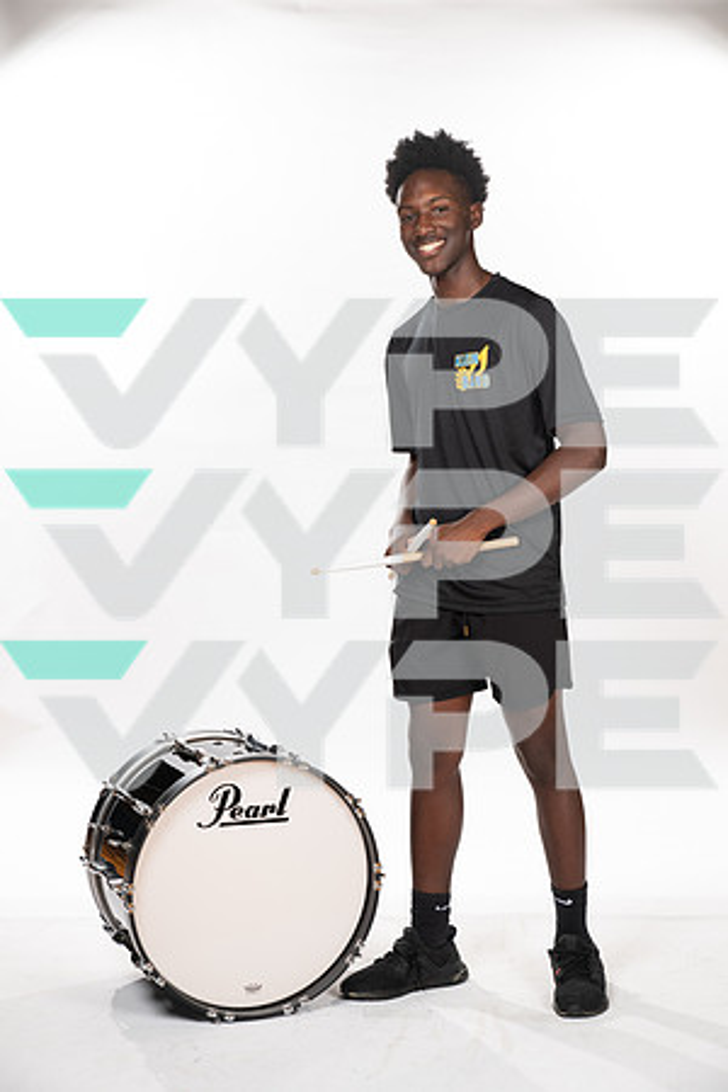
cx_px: 364
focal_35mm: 56
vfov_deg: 35.6
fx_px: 1699
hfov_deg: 24.2
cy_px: 546
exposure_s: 1/320
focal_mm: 56
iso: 800
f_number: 7.1
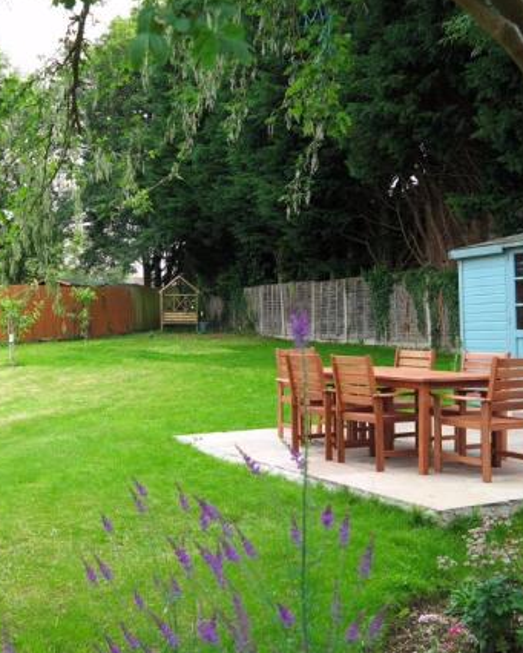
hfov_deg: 37.0
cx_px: 111
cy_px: 326
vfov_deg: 46.8
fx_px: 754
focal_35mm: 39
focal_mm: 18
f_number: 5
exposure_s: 1/160
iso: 100
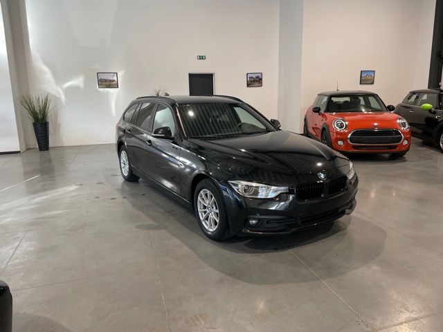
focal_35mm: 26
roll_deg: +0.8
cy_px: 166
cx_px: 222
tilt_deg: -13.2
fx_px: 333
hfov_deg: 67.3
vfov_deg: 53.1
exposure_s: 1/100
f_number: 1.6
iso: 100
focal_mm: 4.2
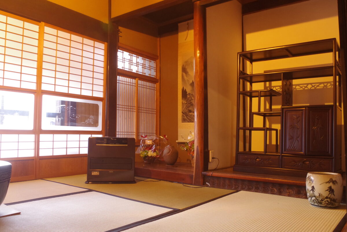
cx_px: 174
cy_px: 116
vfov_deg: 43.6
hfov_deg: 61.9
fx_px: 289
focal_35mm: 30
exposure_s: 1
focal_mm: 20
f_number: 9
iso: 1600
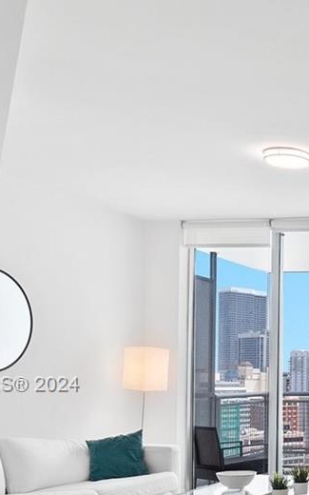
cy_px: 386
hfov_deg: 20.5
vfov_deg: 41.1
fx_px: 633
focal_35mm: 47
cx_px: 535
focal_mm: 10
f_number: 8
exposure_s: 1/15
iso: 220
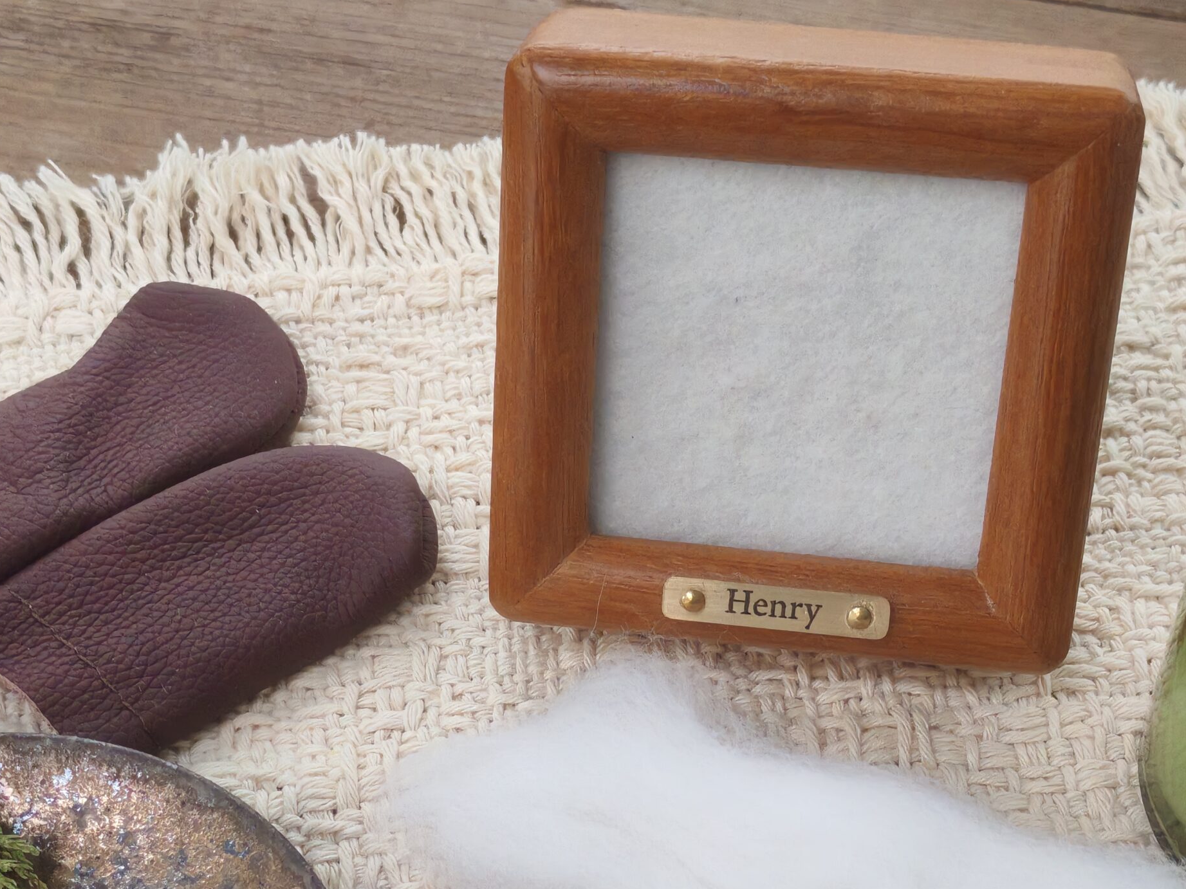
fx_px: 2569
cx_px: 630
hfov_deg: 26.0
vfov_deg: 19.6
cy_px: 614
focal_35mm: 75
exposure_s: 1/33
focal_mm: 5.52
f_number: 1.95
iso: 800
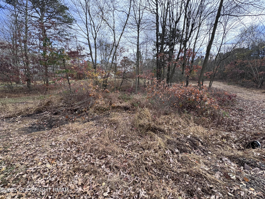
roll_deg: +0.0
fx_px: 107
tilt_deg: -11.6
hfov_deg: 102.1
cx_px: 132
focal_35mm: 14
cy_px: 100
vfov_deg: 85.7
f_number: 2.2
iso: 40
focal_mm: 2.22
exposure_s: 1/351
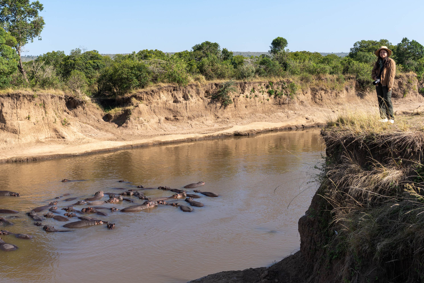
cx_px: 180
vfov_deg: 29.2
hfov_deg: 42.6
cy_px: 121
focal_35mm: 46
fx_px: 542
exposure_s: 1/320
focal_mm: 28
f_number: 6.3
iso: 100
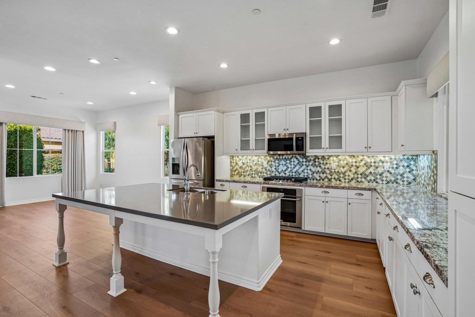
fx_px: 211
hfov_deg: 96.8
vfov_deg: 73.7
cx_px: 238
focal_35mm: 16
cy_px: 158
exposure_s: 1/20
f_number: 8
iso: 400
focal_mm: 16
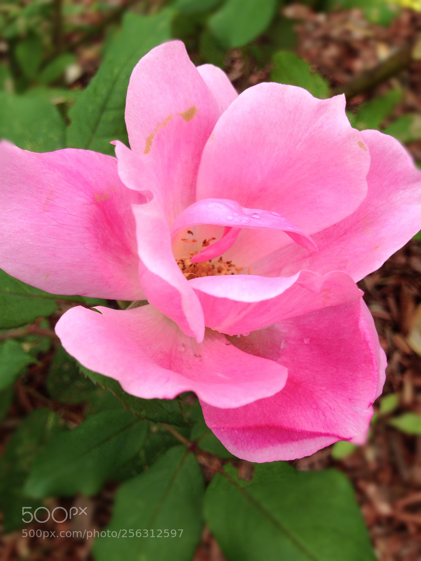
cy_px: 280
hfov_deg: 42.9
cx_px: 210
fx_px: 535
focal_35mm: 33
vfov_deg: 55.4
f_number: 2.4
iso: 50
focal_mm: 4.12
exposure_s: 1/565
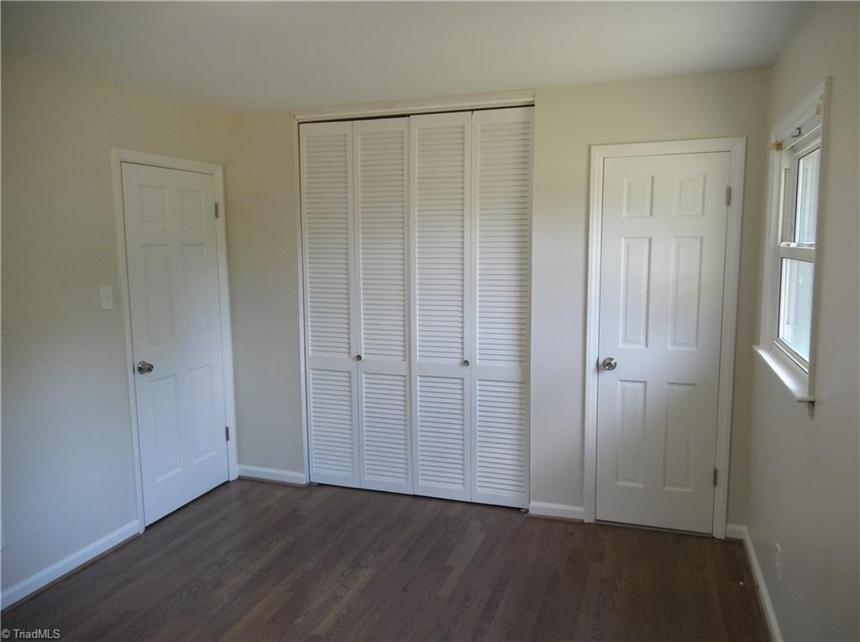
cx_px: 430
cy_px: 321
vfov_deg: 54.8
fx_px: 620
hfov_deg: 69.5
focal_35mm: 25
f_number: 3.5
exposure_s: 1/30
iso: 125
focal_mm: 4.5
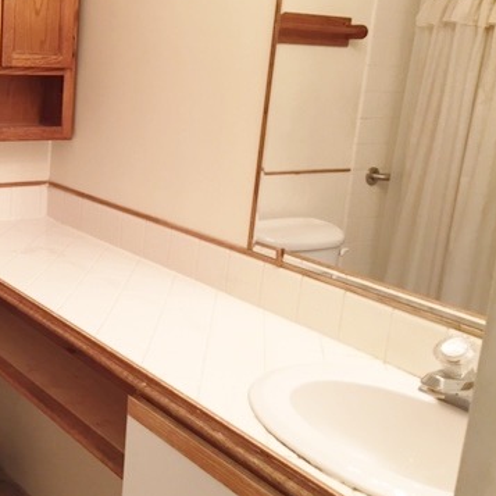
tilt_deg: -13.5
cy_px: 226
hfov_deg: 34.8
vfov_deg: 36.8
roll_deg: -2.9
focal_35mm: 46
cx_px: 56
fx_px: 746
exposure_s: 1/30
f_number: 2.2
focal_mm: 4.15
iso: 80
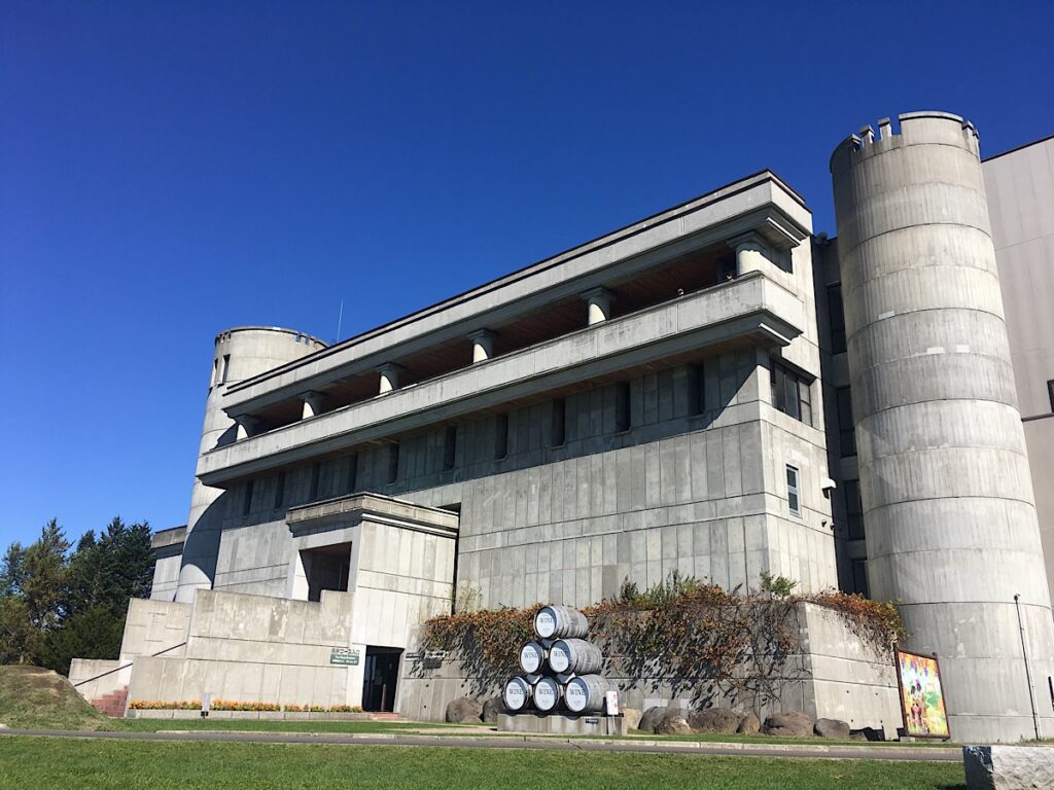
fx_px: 883
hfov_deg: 61.7
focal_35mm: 29
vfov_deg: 48.2
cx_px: 527
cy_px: 395
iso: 25
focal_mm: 4.15
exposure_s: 1/1876
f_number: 2.2
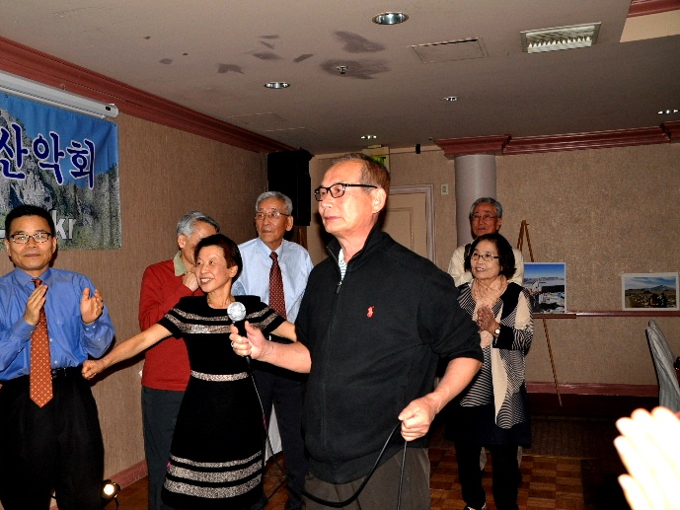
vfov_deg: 38.2
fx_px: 738
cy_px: 255
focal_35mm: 38
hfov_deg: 49.4
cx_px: 309
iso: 800
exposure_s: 1/60
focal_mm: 23
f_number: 3.8
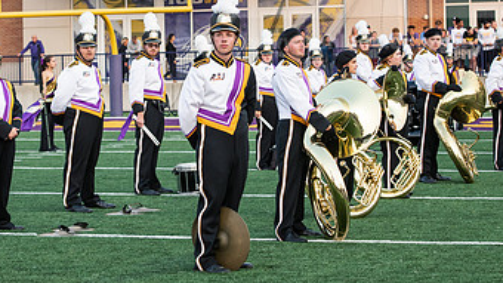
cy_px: 73
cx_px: 182
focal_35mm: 125
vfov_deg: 9.7
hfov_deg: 17.1
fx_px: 1667
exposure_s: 1/500
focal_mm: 70
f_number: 5
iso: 640
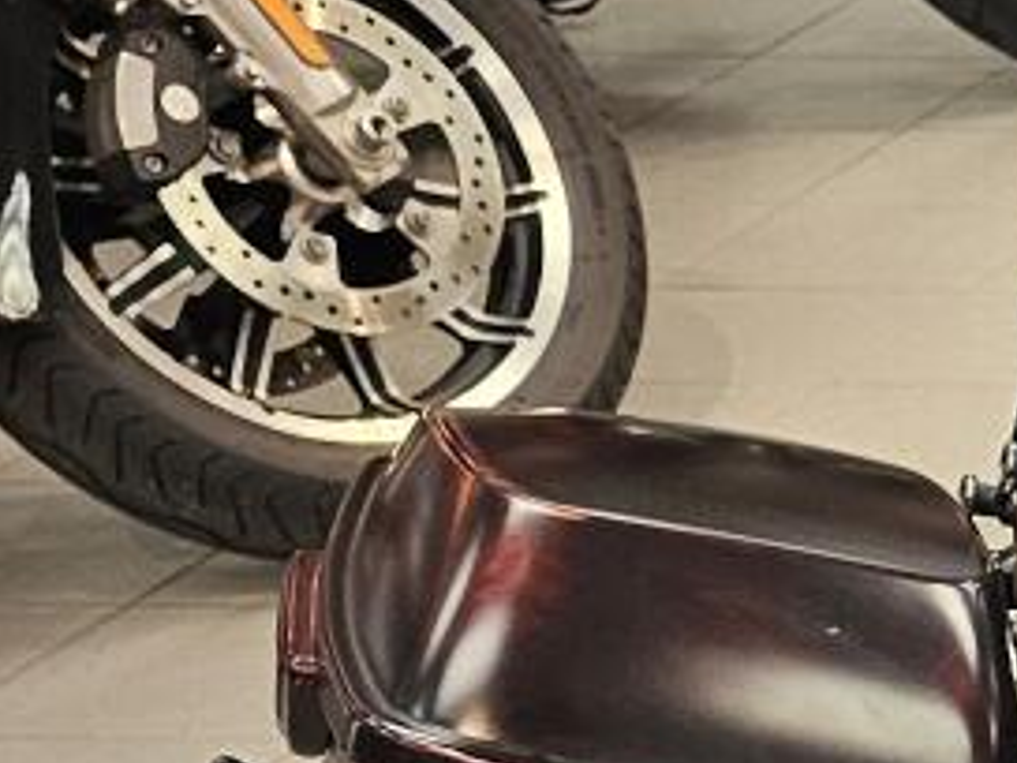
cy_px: 857
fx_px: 4965
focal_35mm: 169
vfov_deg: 8.7
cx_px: 3137
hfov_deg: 9.2
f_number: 1.7
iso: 160
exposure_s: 1/120
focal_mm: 6.3
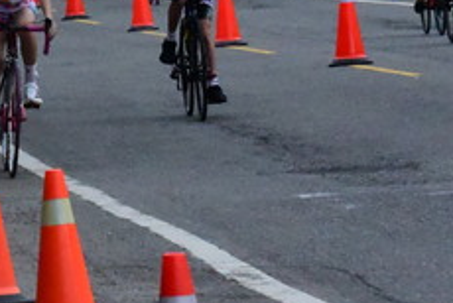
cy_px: -52
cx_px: 26
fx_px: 6199
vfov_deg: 2.8
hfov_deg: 4.2
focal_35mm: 492
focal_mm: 145
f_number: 13
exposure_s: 1/4000
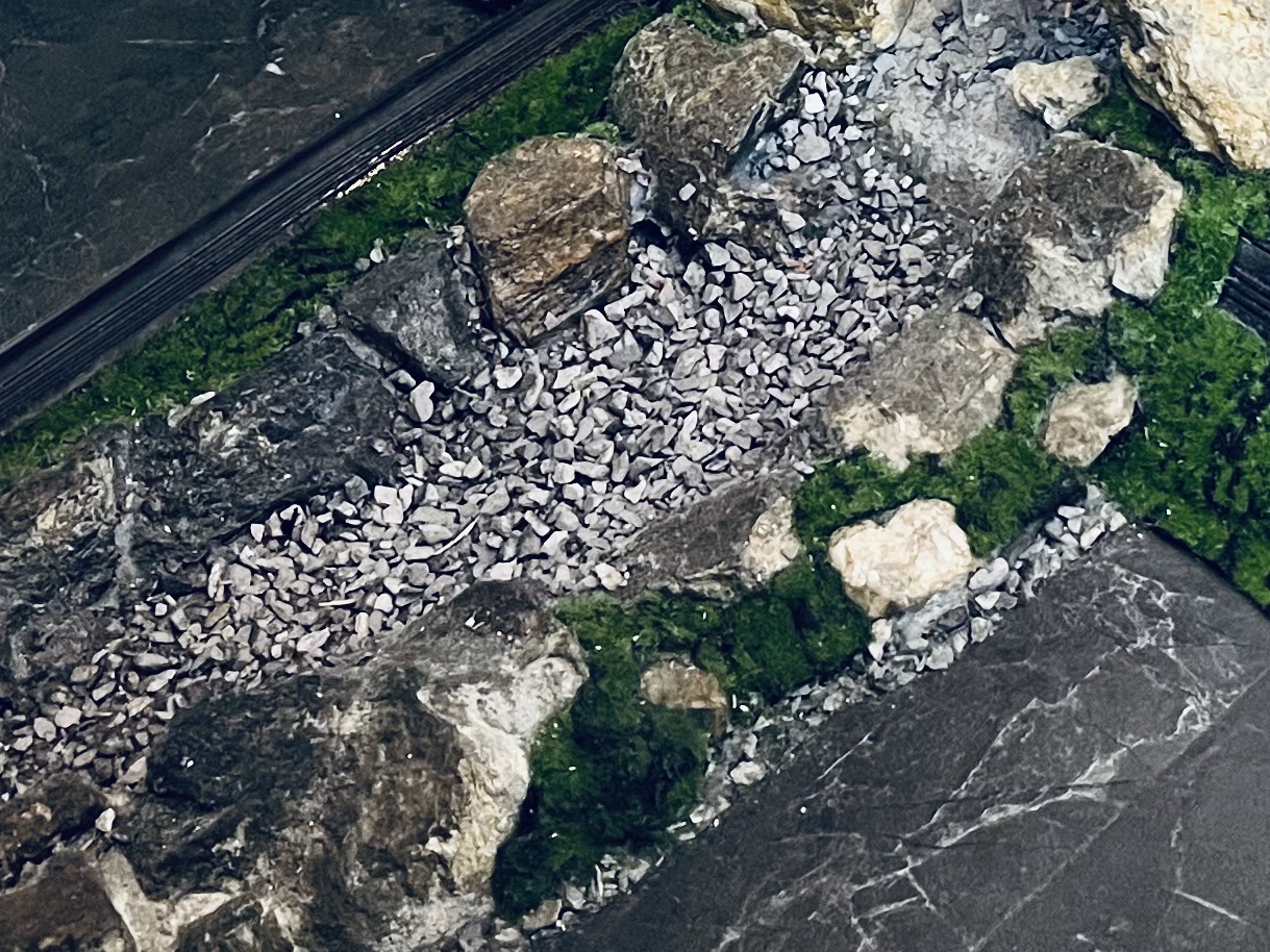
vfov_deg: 16.5
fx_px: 3155
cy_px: -193
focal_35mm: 86
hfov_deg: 22.5
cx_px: 994
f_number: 1.6
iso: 400
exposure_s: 1/60
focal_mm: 5.1
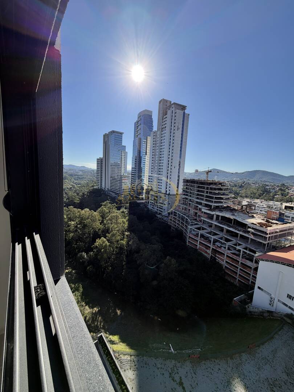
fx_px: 159
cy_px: 196
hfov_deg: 85.7
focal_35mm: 14
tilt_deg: -7.7
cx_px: 147
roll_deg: -3.2
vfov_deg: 102.1
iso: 20
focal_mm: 2.22
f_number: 2.2
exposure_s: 1/799
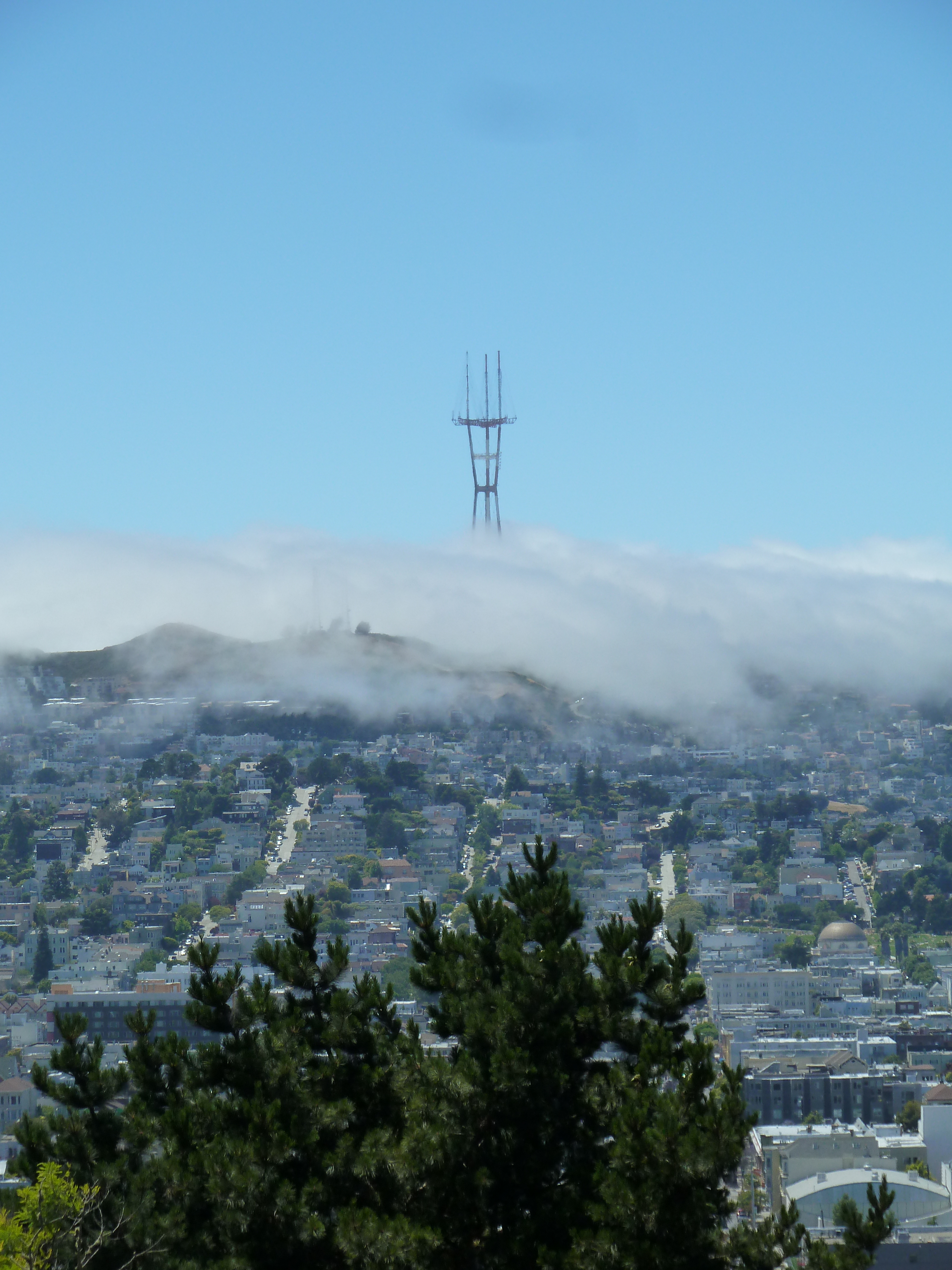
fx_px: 4694
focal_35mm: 128
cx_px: 476
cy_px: 635
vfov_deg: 15.4
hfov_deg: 11.6
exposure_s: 1/500
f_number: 5.6
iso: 125
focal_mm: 21
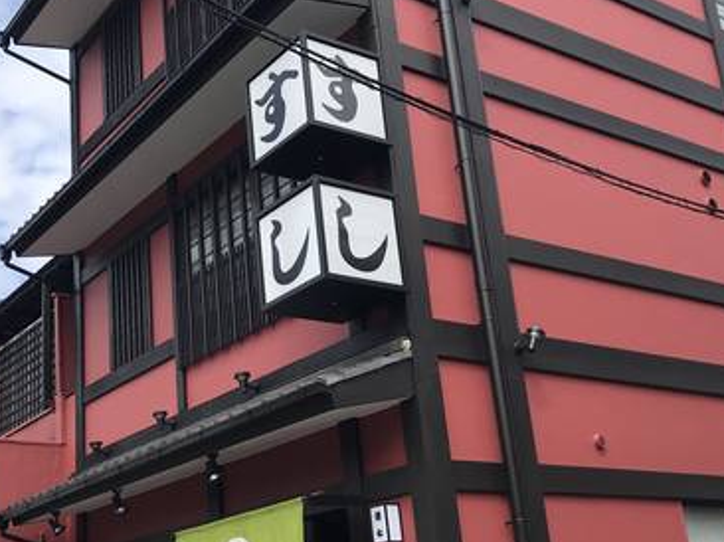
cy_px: 334
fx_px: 1024
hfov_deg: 38.4
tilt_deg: +18.1
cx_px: 229
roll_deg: +4.2
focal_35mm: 49
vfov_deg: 29.5
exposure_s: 1/1497
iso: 20
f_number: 1.8
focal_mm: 3.99
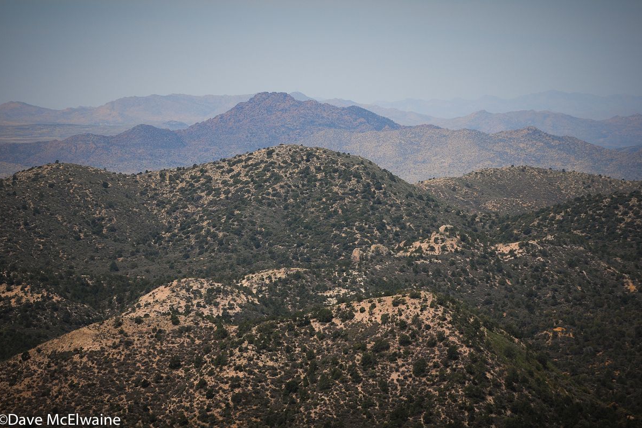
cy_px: 214
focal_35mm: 181
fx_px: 3228
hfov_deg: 11.4
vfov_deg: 7.6
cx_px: 320
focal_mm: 120
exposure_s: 1/2000
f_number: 3.2
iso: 200
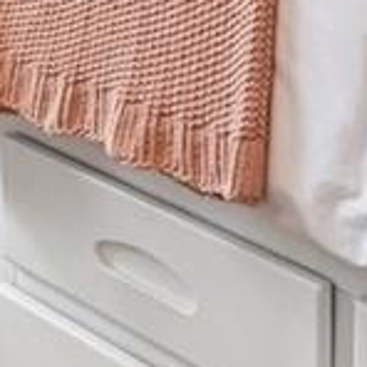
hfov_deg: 13.0
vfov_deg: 11.4
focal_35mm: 129
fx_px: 1547
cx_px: -144
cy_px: -498
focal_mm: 14
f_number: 8
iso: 400
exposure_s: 1/160
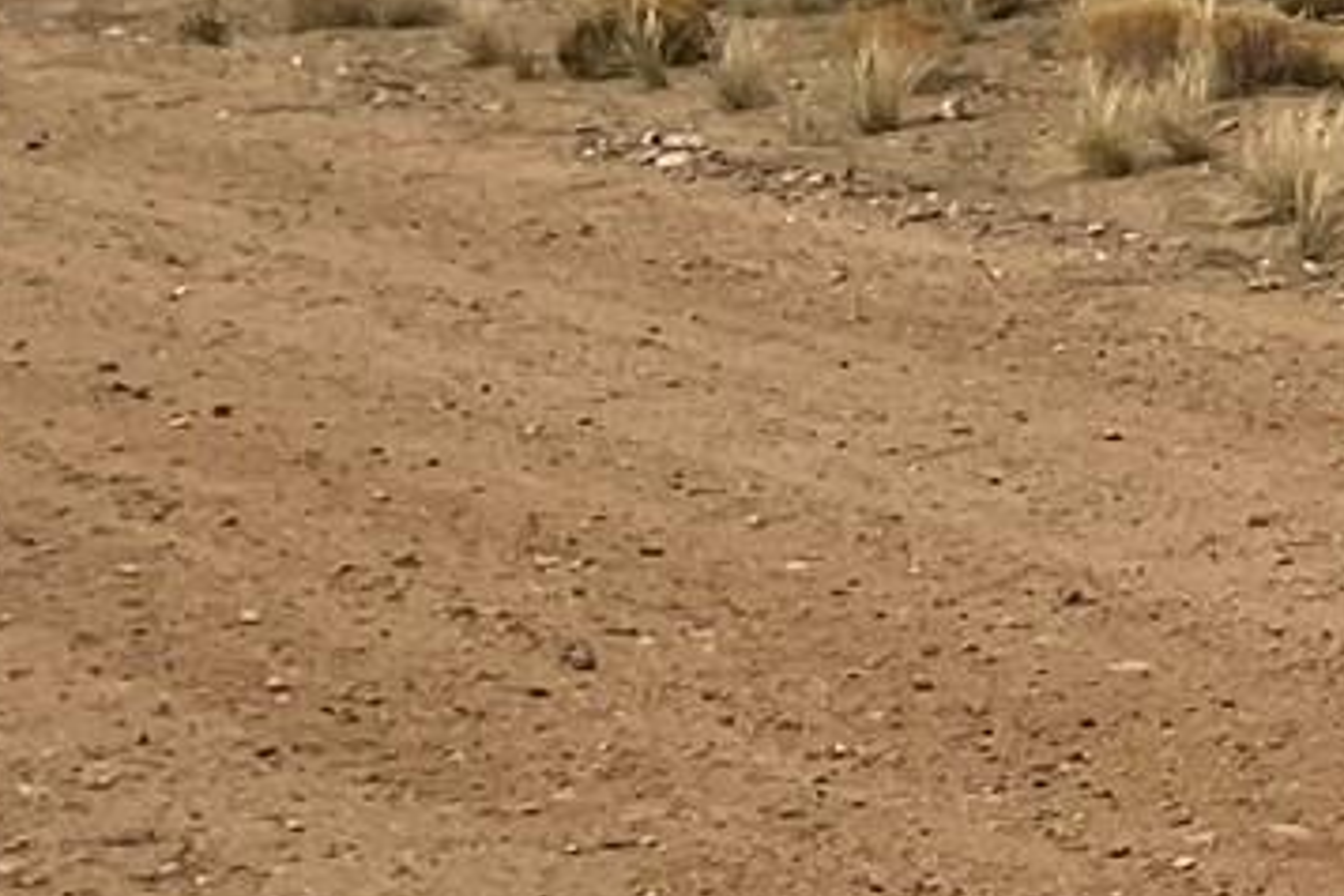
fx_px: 5040
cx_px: 2835
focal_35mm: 135
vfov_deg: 9.9
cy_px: -343
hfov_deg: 12.9
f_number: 1.8
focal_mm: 3
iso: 16
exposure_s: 1/2667
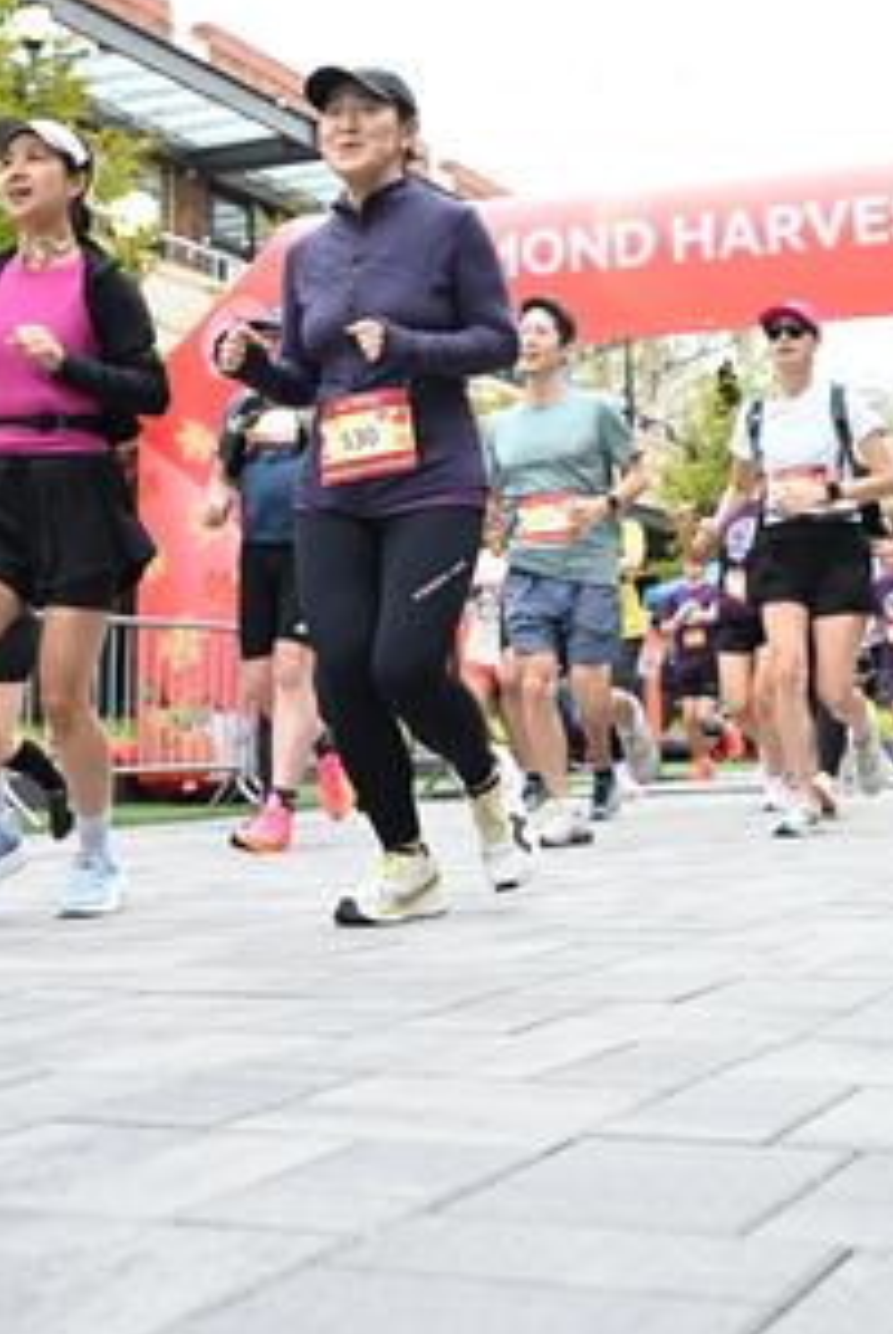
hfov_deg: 23.7
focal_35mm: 57
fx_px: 2116
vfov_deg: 34.4
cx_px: 601
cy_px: 357
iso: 2000
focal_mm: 31
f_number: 4
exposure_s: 1/640
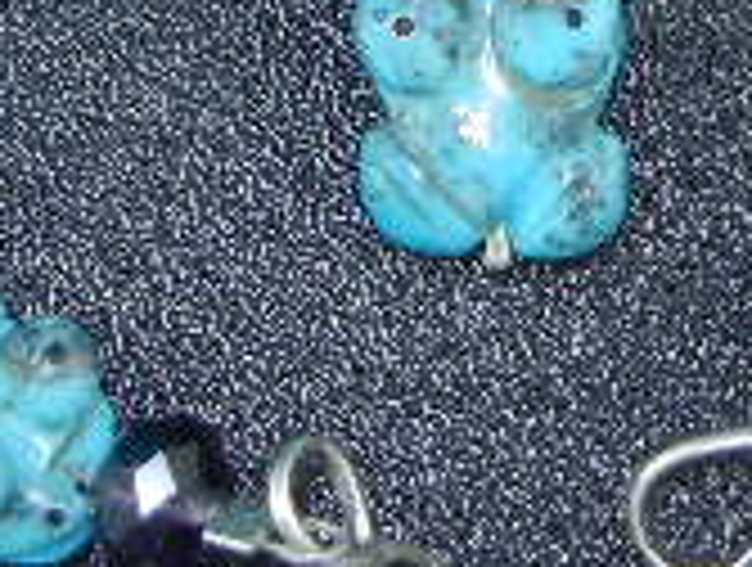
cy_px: -428
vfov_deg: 8.4
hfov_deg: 11.5
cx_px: 450
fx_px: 3745
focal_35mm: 172
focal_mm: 8.1
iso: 365
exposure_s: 1/30
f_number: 3.8
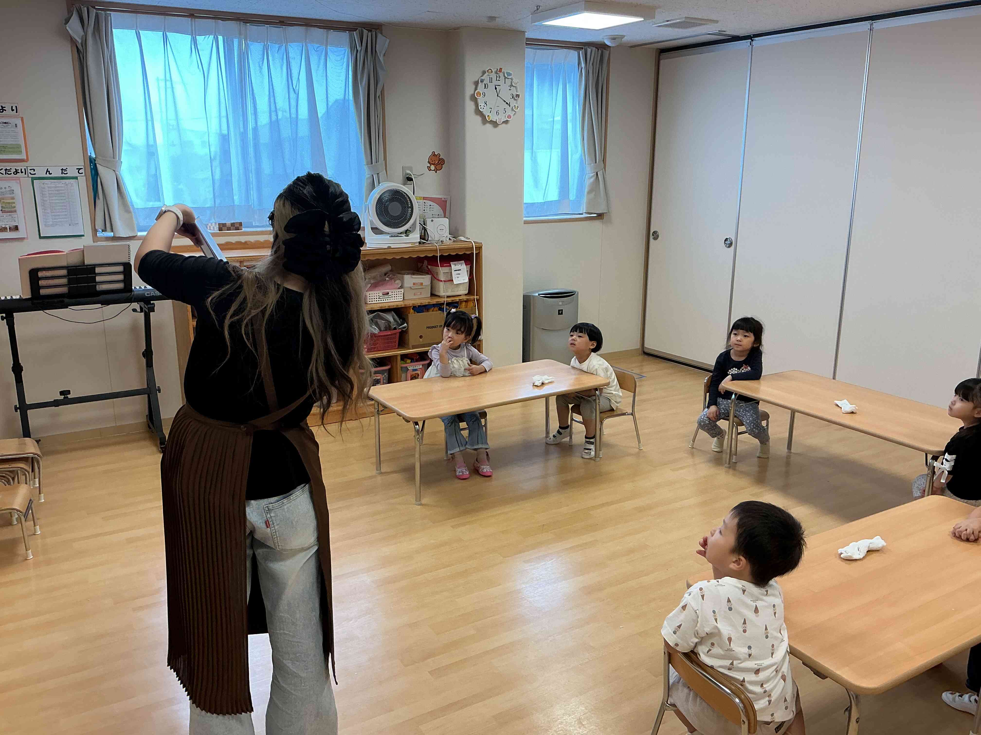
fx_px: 822
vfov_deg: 48.2
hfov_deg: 61.7
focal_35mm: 29
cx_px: 490
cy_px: 368
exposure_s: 1/120
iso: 40
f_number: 1.8
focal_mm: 3
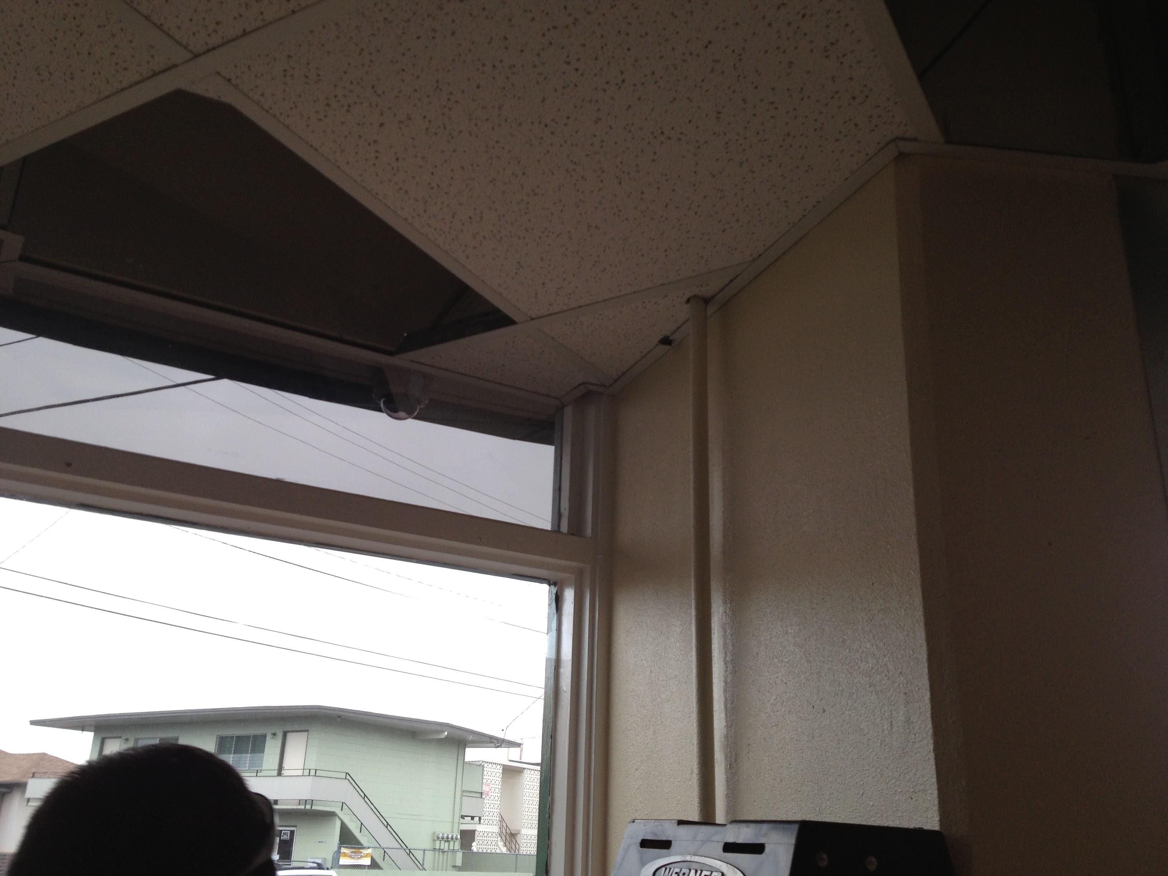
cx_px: 584
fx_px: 1181
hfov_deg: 52.6
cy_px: 438
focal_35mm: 35
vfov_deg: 40.7
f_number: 2.4
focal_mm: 4.28
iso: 80
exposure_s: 1/120
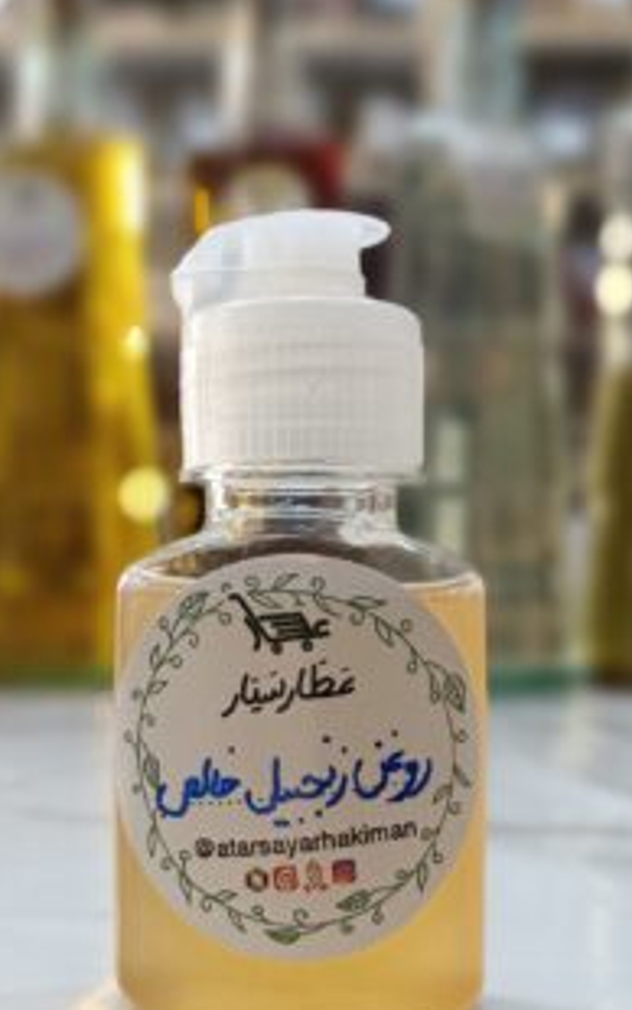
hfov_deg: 27.4
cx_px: 270
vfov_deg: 42.6
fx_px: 1294
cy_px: 556
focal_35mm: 47
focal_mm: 4.71
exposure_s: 1/59.9
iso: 356
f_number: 1.79
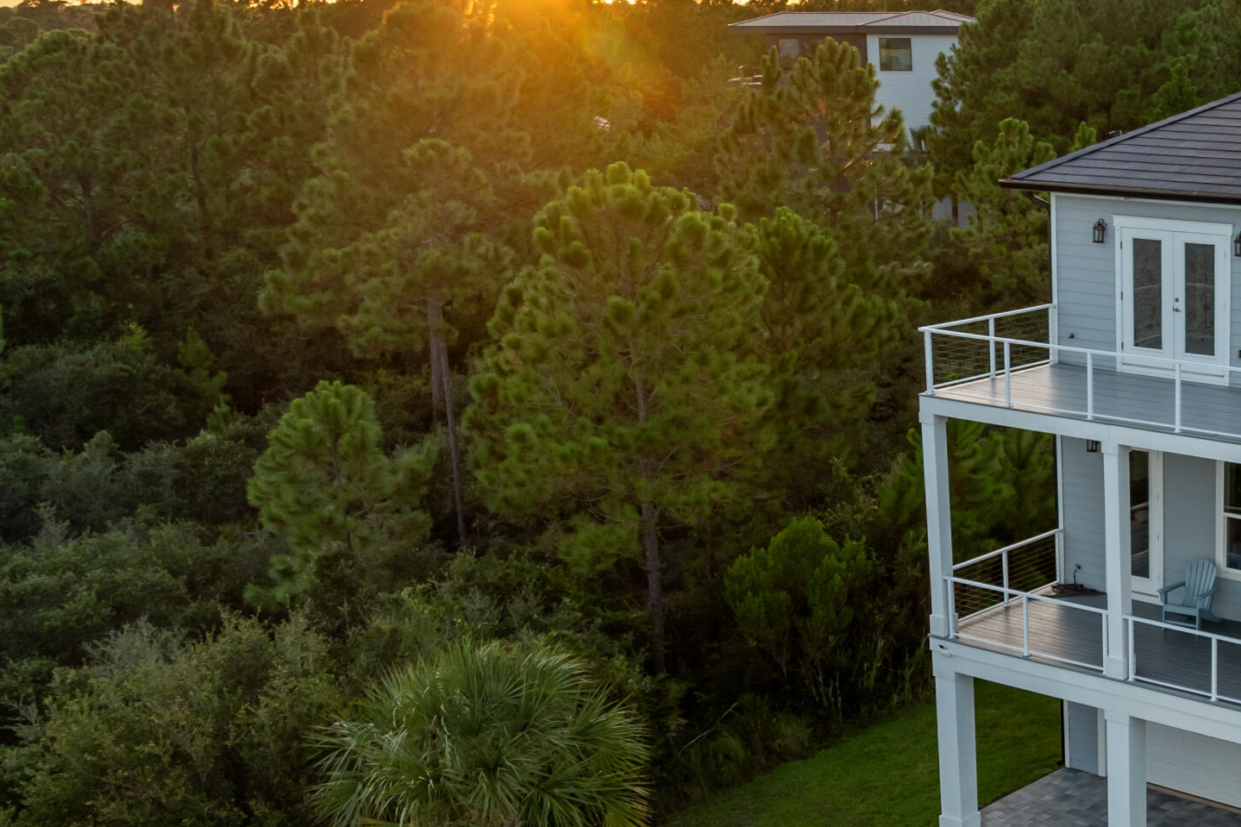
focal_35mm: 52
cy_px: 655
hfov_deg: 34.9
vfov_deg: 25.6
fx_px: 1792
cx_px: 1221
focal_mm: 12.29
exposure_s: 1/240
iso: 100
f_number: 2.8
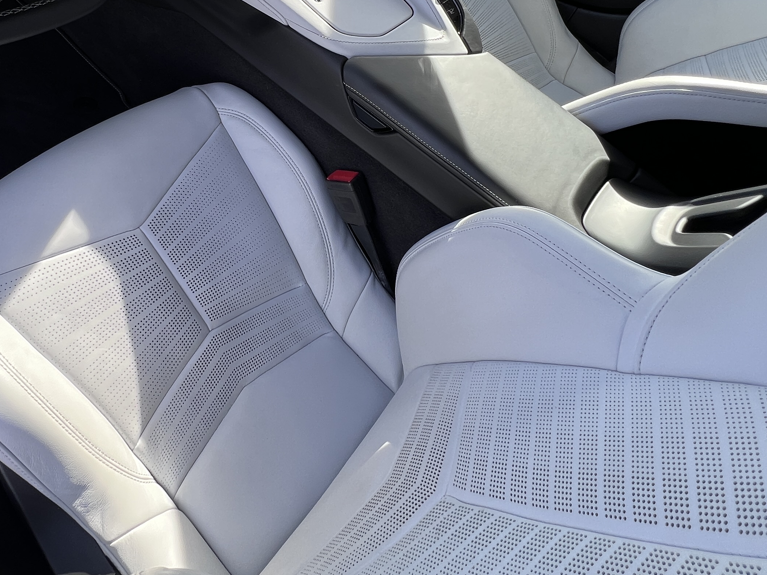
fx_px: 554
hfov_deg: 68.6
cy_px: 109
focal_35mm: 25
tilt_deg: -48.2
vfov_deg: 51.2
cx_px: 301
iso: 32
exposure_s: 1/202
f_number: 1.8
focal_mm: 1.57
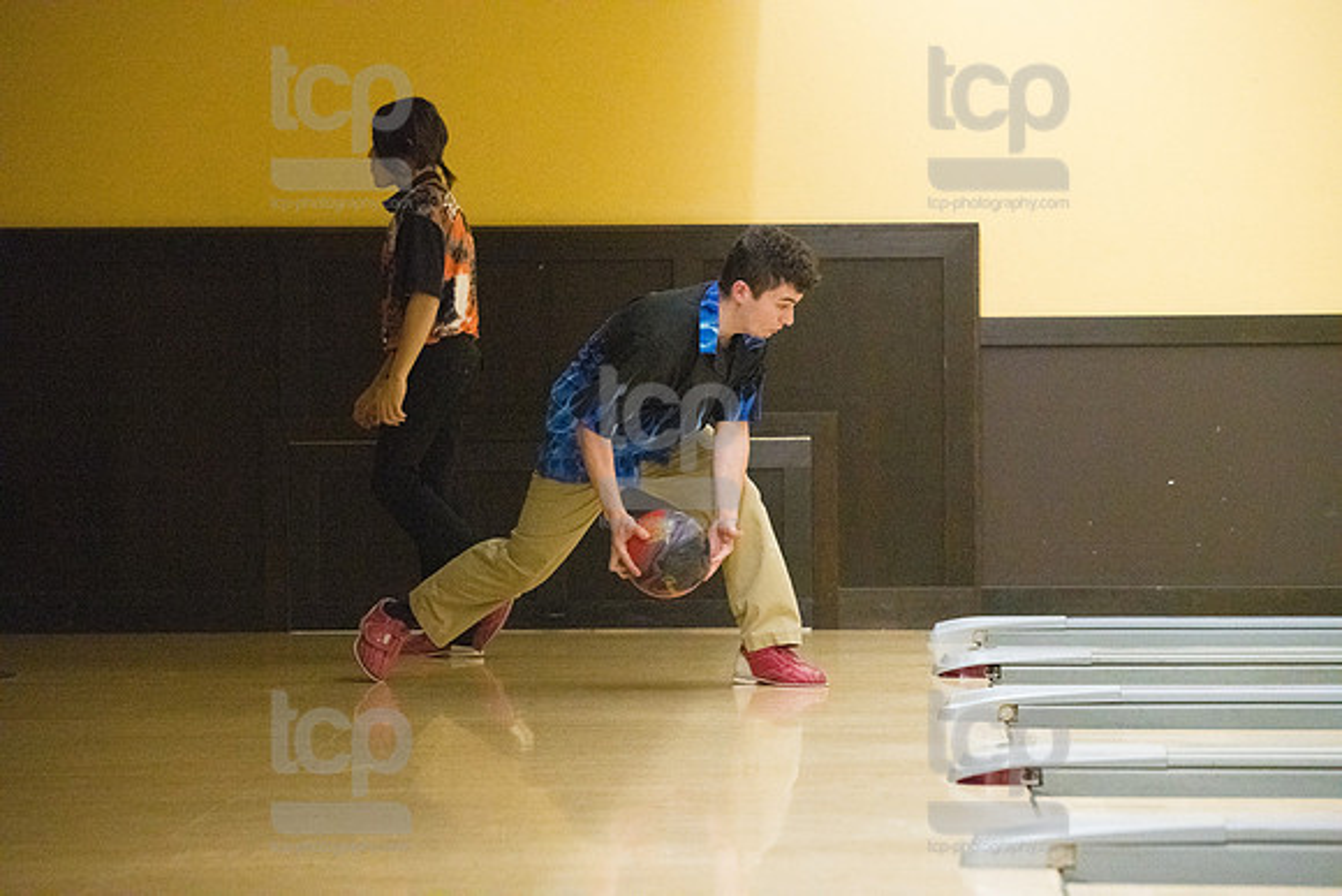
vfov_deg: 10.6
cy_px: 448
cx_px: 671
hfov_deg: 15.8
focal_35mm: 130
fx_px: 4847
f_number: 4.5
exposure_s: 1/1000
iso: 10000
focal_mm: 130
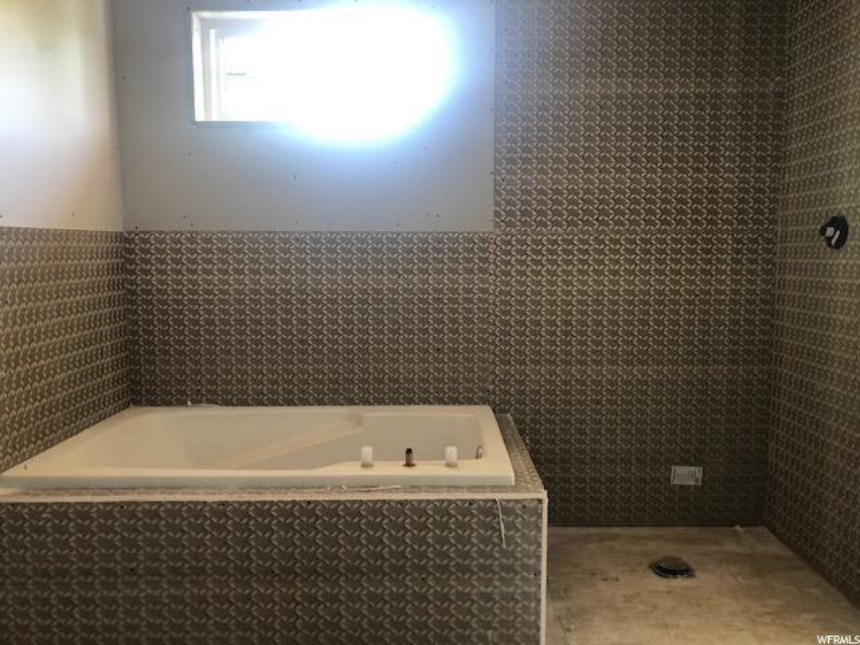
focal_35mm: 28
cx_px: 430
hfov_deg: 63.4
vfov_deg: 49.7
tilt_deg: -6.4
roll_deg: -0.1
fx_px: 696
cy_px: 322
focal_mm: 4
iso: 50
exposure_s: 1/15
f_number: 1.8
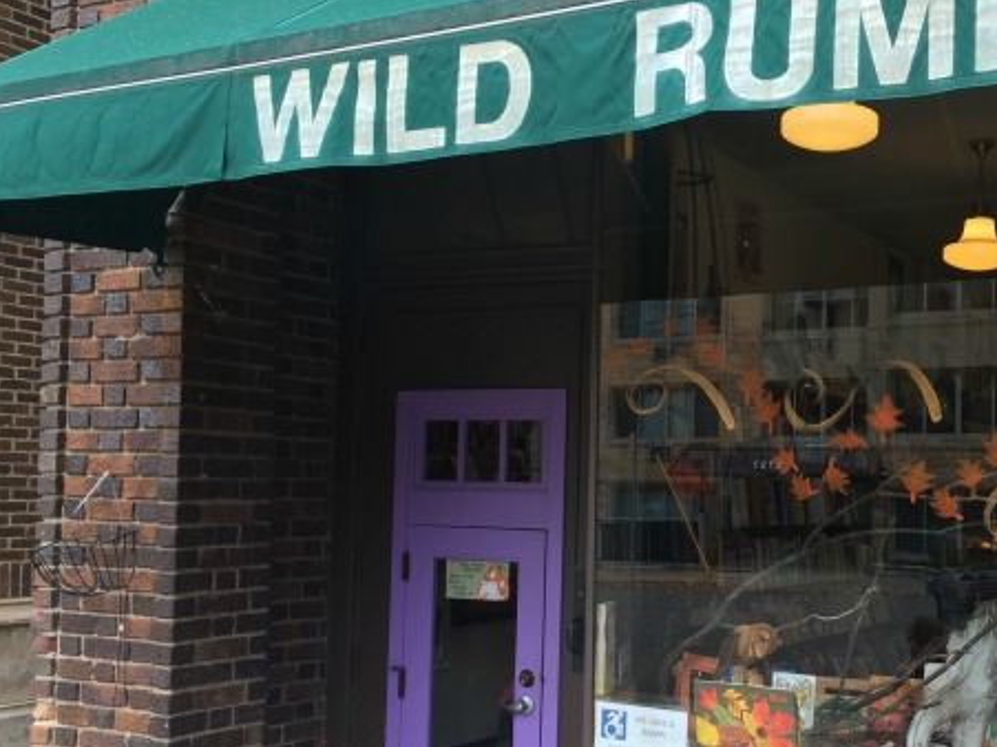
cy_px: 456
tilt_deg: +1.8
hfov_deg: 41.0
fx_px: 1296
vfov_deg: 32.1
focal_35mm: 45
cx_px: 730
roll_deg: -0.1
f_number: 2.2
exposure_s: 1/120
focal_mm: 4.15
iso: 40
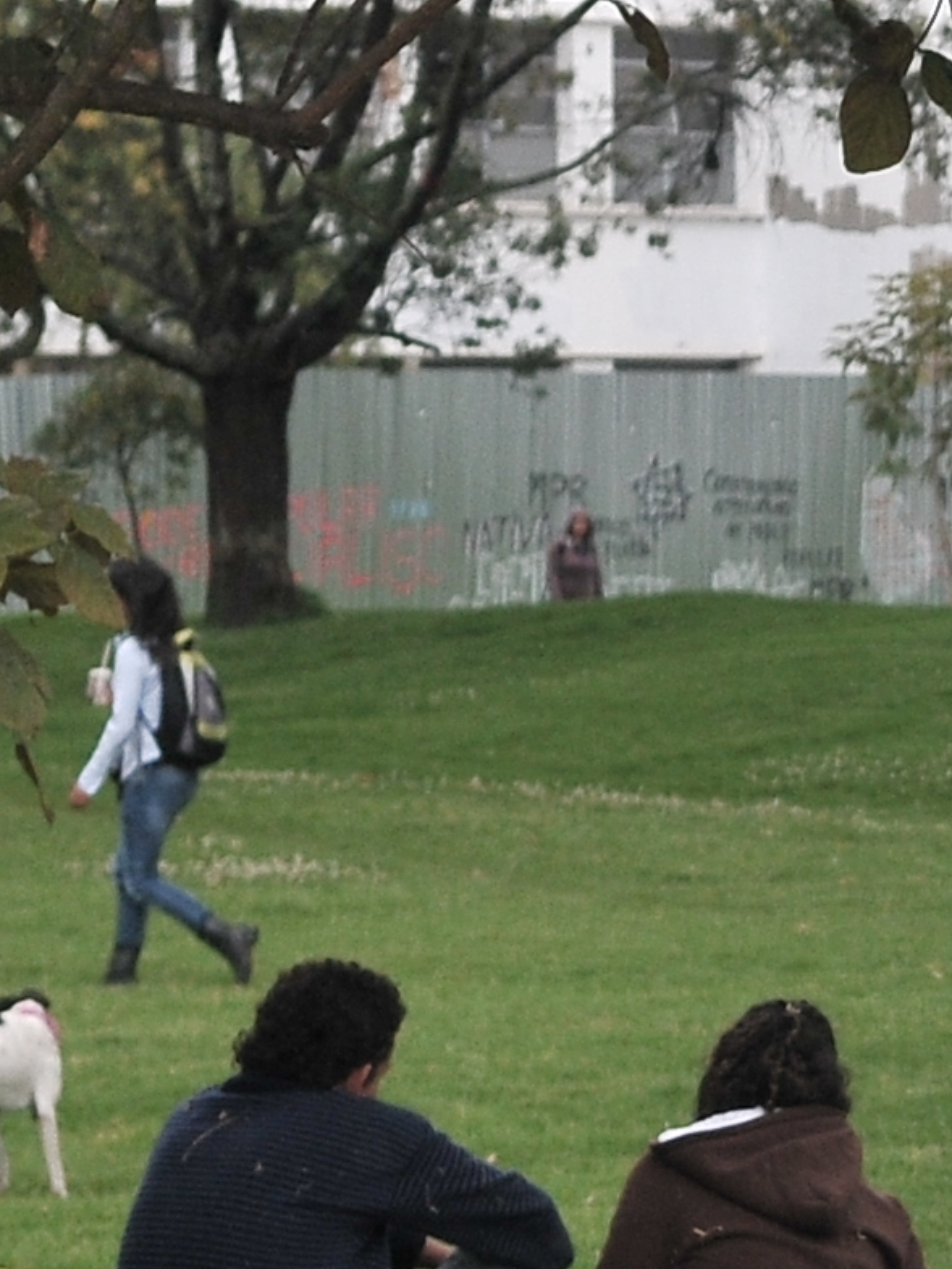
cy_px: 276
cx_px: 1938
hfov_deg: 4.9
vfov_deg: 6.6
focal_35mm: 299
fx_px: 10961
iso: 320
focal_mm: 38
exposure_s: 1/1000
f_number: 3.5
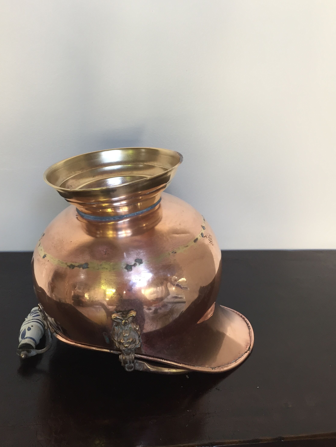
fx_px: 414
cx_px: 158
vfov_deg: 56.8
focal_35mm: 32
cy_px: 208
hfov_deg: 44.1
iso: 100
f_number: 2.2
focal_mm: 4.15
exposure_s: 1/33
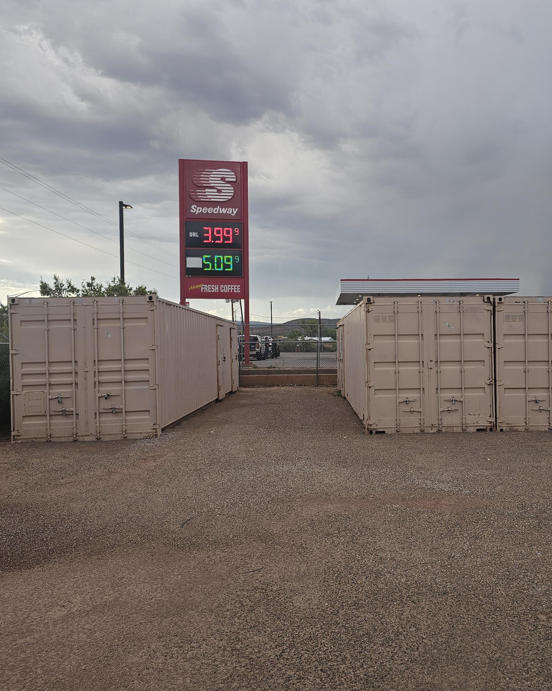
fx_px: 613
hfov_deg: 47.5
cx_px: 378
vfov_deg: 58.8
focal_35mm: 30
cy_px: 346
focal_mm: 6.3
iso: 10
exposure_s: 1/156
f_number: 1.7
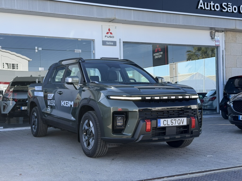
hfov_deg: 39.7
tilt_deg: +1.2
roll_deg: +1.7
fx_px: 336
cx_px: 121
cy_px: 90
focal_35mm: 48
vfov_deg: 30.3
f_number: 1.78
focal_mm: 6.76
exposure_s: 1/1484
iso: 100
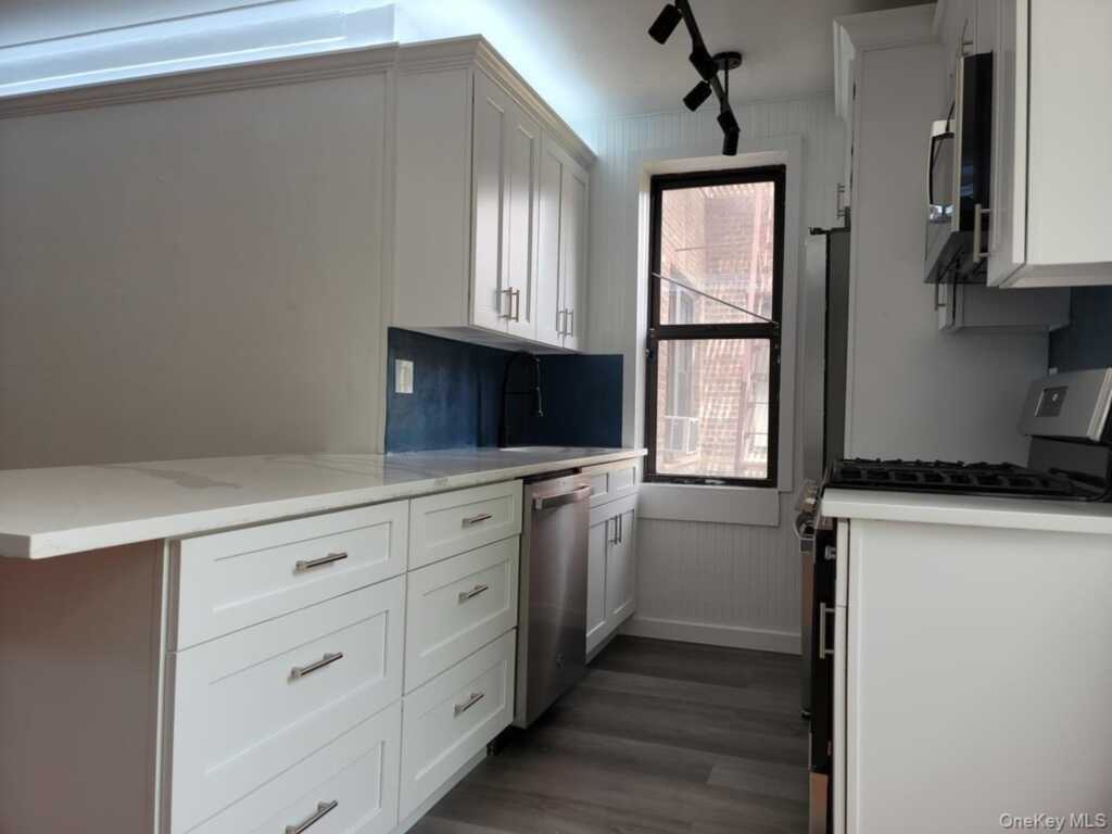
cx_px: 556
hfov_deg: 69.4
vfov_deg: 54.9
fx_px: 803
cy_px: 417
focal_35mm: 25
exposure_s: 1/60
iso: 32
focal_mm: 7
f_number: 1.8
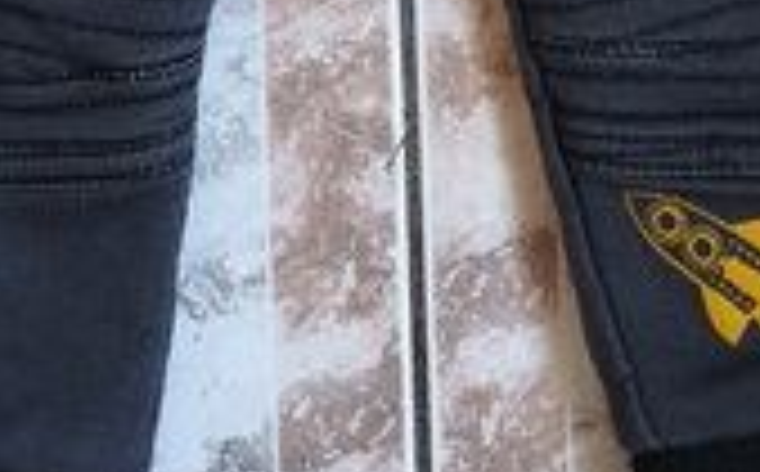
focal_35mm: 110
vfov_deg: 11.2
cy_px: -315
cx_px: 402
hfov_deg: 19.0
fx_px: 2275
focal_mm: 6.18
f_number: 1.65
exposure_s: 1/50
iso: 640
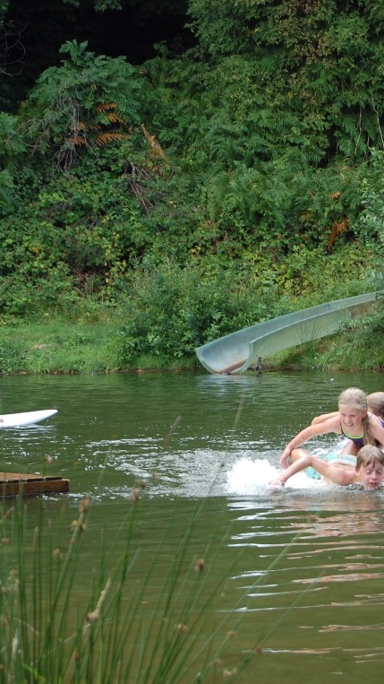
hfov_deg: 9.3
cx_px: 149
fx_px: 2368
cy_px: 343
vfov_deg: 16.4
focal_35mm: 131
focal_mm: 55
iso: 220
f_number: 5.6
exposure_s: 1/125
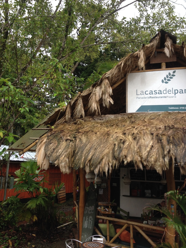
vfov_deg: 52.6
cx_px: 93
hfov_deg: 40.7
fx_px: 251
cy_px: 124
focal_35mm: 35
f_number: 2.4
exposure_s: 1/207
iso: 50
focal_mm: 4.28
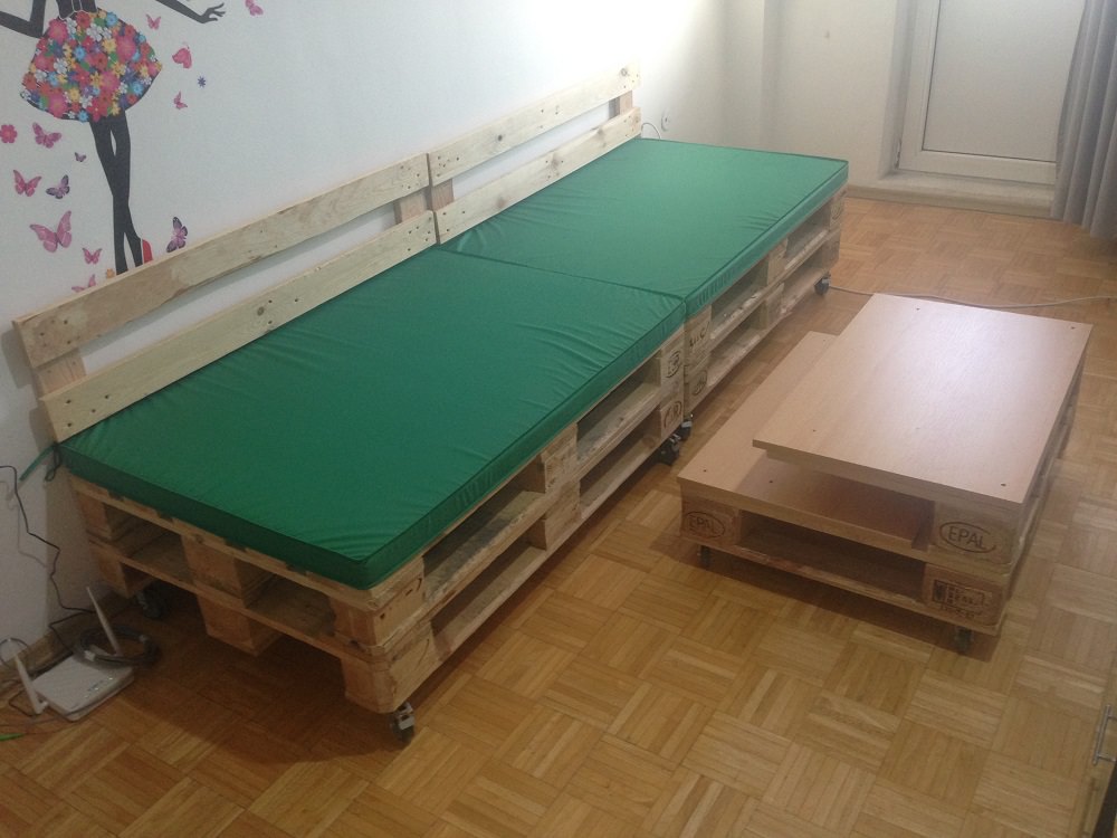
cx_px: 558
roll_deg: +2.8
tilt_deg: -28.2
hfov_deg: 55.4
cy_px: 419
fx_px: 1065
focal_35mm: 33
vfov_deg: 42.9
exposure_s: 1/20
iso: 125
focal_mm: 4.12
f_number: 2.4
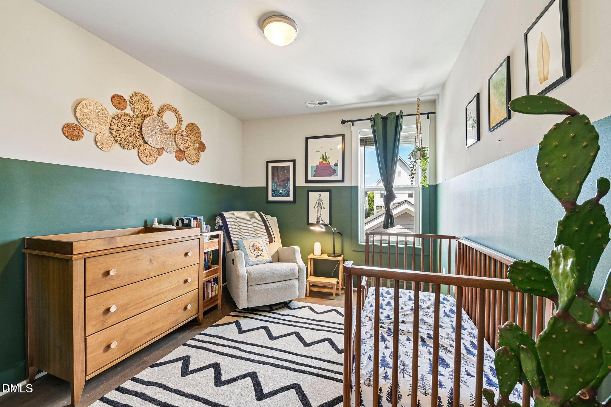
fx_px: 238
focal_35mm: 14
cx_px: 306
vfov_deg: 81.2
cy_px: 204
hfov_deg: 104.3
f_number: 9
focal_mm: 14
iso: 200
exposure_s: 1/6
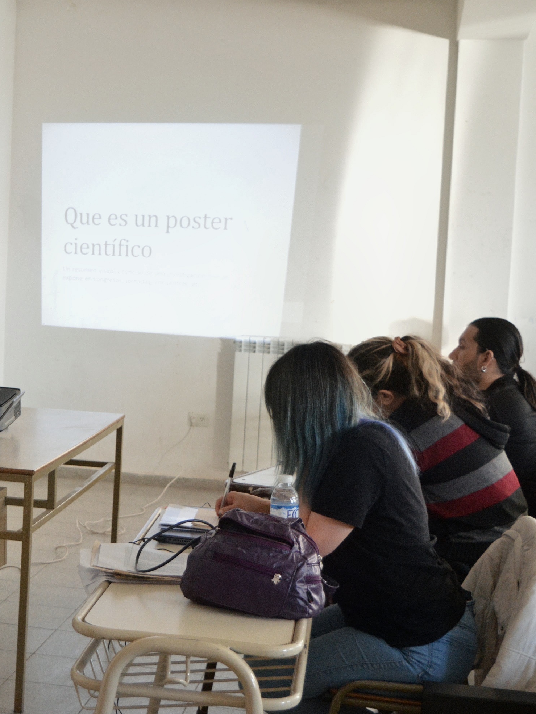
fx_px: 1316
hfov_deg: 22.4
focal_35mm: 64
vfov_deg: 30.4
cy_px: 355
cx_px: 34
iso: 1600
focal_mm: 29
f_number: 4.2
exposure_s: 1/80
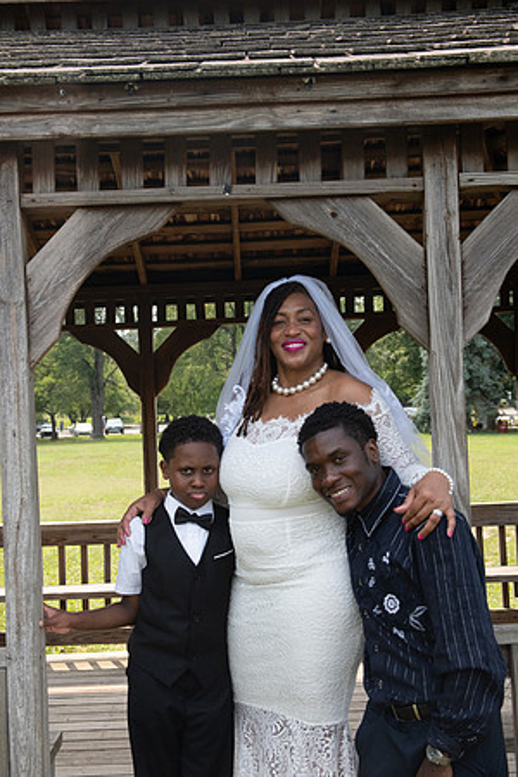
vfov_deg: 40.3
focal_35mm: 49
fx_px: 1058
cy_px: 388
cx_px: 259
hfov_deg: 27.5
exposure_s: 1/1600
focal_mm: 47
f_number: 6.3
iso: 800
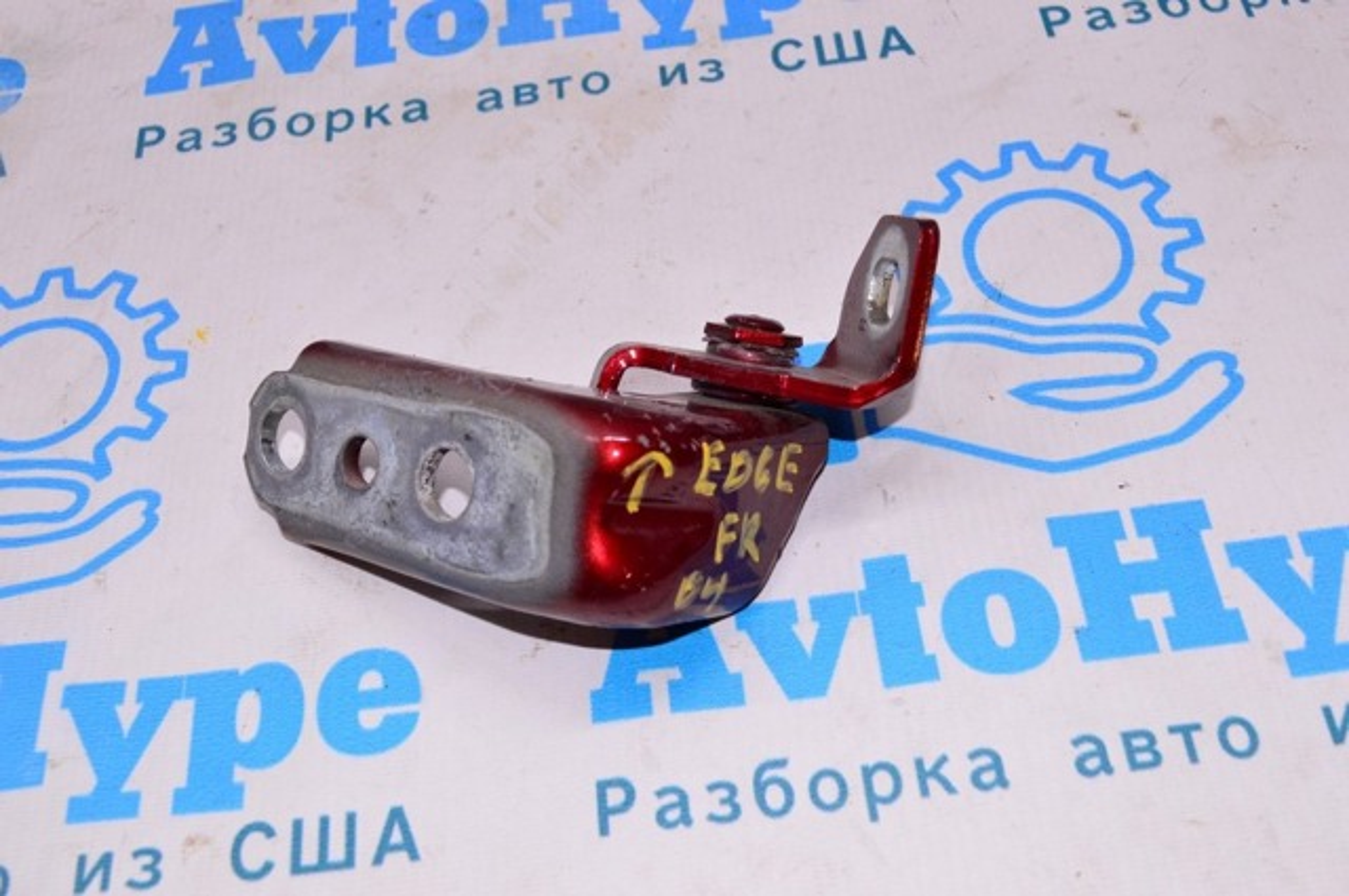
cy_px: 448
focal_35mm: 44
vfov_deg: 30.8
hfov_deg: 45.0
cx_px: 674
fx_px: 1628
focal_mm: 29
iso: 1600
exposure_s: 1/160
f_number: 8
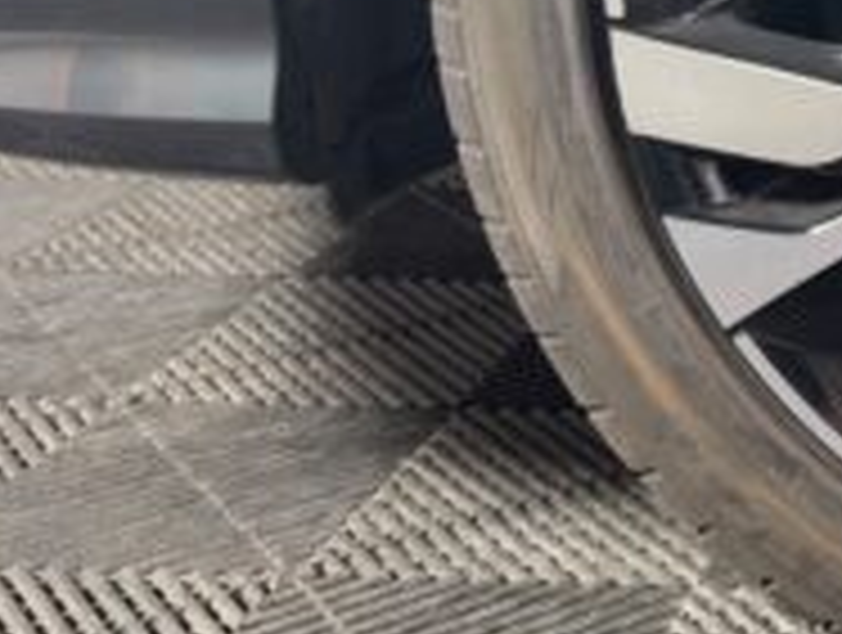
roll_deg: +0.0
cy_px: -178
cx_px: 1229
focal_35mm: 86
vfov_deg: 16.3
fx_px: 2096
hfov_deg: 19.9
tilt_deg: -8.7
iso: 320
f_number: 1.6
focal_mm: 5.96
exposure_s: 1/25
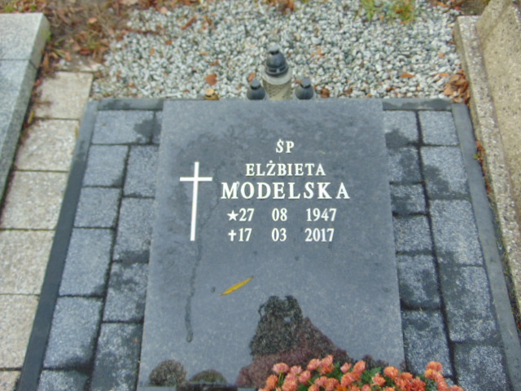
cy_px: 196
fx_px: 376
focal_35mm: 25
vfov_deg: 54.9
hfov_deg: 69.4
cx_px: 260
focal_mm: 4.5
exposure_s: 1/160
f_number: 3
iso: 80
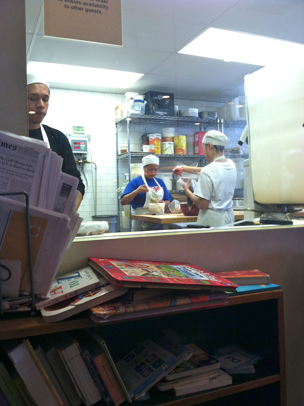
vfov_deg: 52.7
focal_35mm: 35
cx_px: 152
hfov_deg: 40.6
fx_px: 411
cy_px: 203
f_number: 2.8
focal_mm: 3.85
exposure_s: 1/24
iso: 80
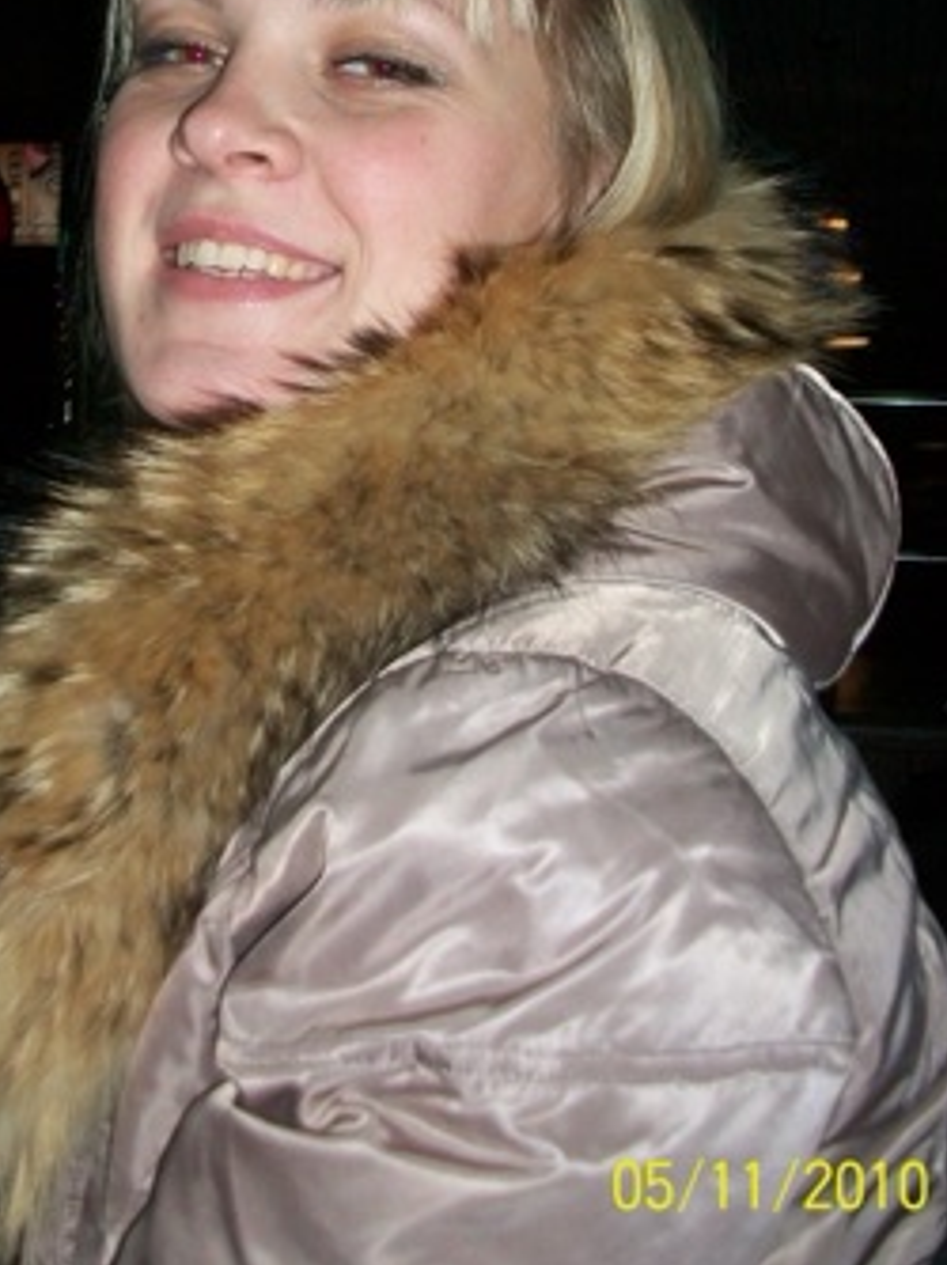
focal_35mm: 53
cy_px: 318
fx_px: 1936
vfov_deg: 35.4
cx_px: 337
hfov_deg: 27.4
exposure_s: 1/60
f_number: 2.8
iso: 120
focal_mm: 5.7
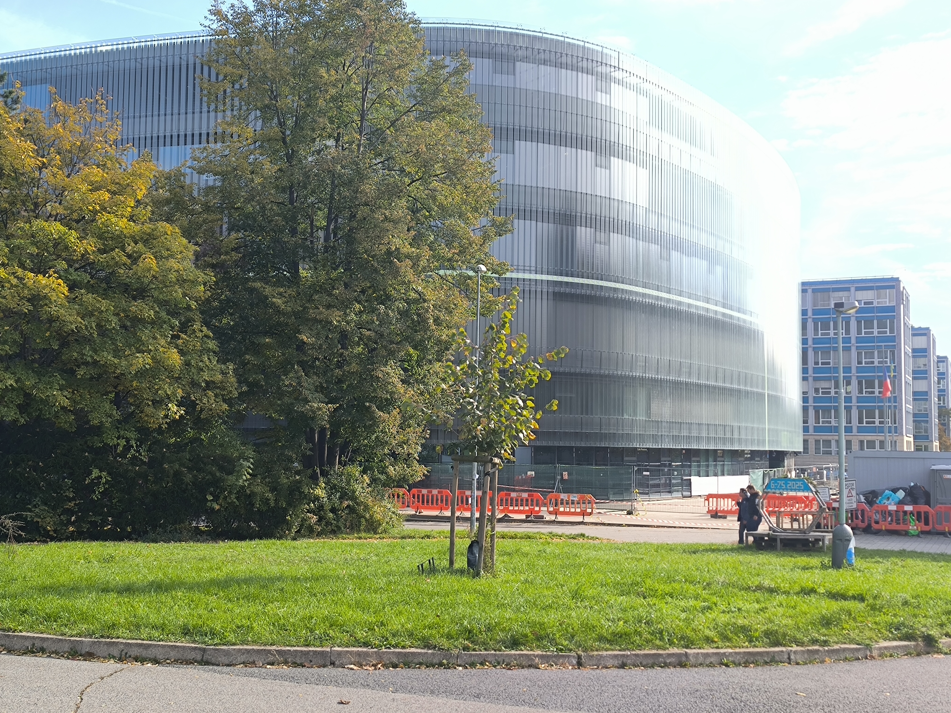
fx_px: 1099
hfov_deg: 46.8
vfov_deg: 36.0
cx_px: 476
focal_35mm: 40
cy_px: 356
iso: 50
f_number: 1.9
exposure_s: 1/678
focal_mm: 6.92
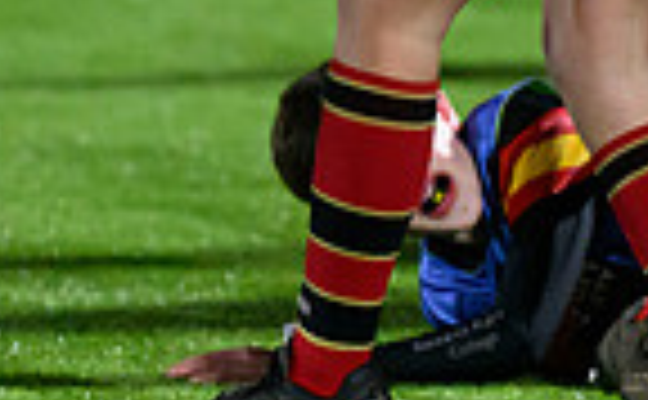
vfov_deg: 1.2
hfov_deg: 1.9
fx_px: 19665
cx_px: 1001
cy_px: 117
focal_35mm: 1117
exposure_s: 1/1250
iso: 6400
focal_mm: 200
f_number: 3.2
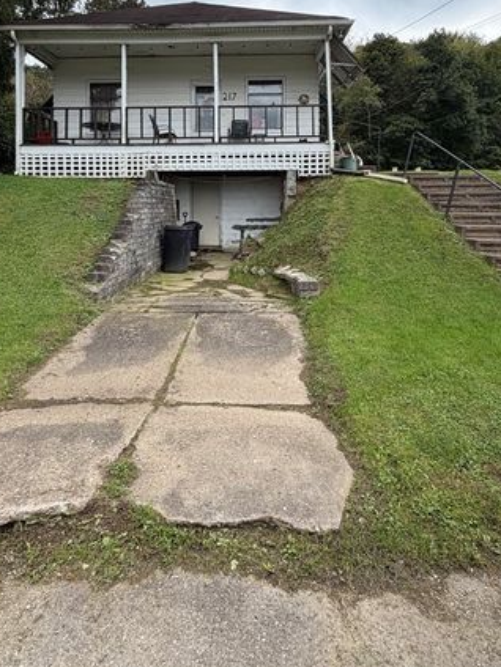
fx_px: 425
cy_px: 208
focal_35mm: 22
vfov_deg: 73.4
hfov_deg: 61.1
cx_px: 244
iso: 40
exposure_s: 1/607
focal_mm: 2.22
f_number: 2.2
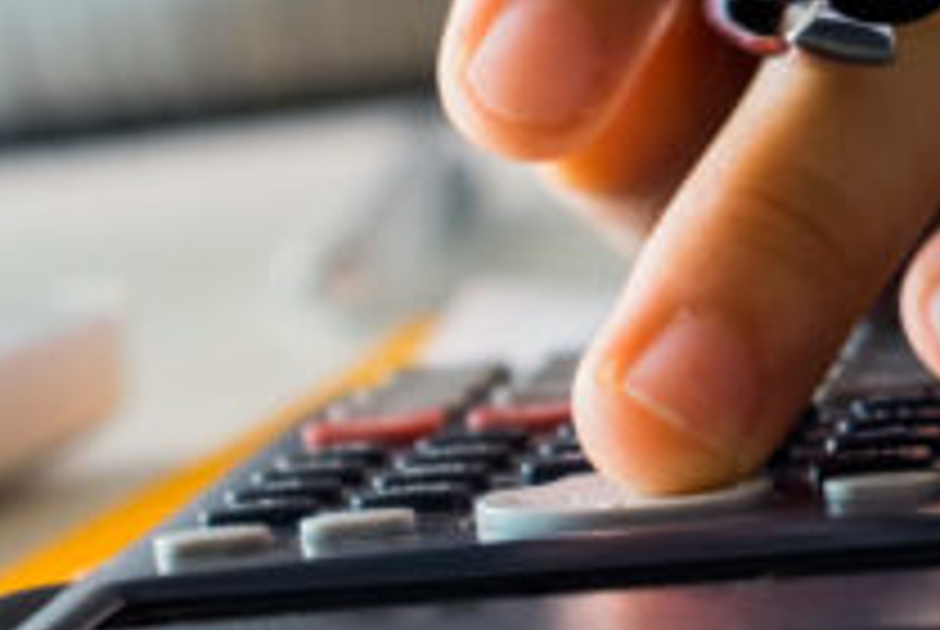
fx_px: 5752
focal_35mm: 220
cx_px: -378
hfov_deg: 9.1
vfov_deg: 6.3
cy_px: 61
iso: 400
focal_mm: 30.2
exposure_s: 1/20
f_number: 3.6
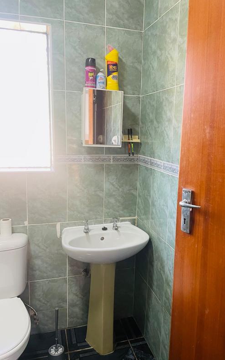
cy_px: 182
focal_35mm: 28
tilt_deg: -10.1
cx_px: 129
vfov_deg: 66.5
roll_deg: -0.7
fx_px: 275
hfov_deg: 44.4
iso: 125
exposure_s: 1/67
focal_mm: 4.2
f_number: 1.6
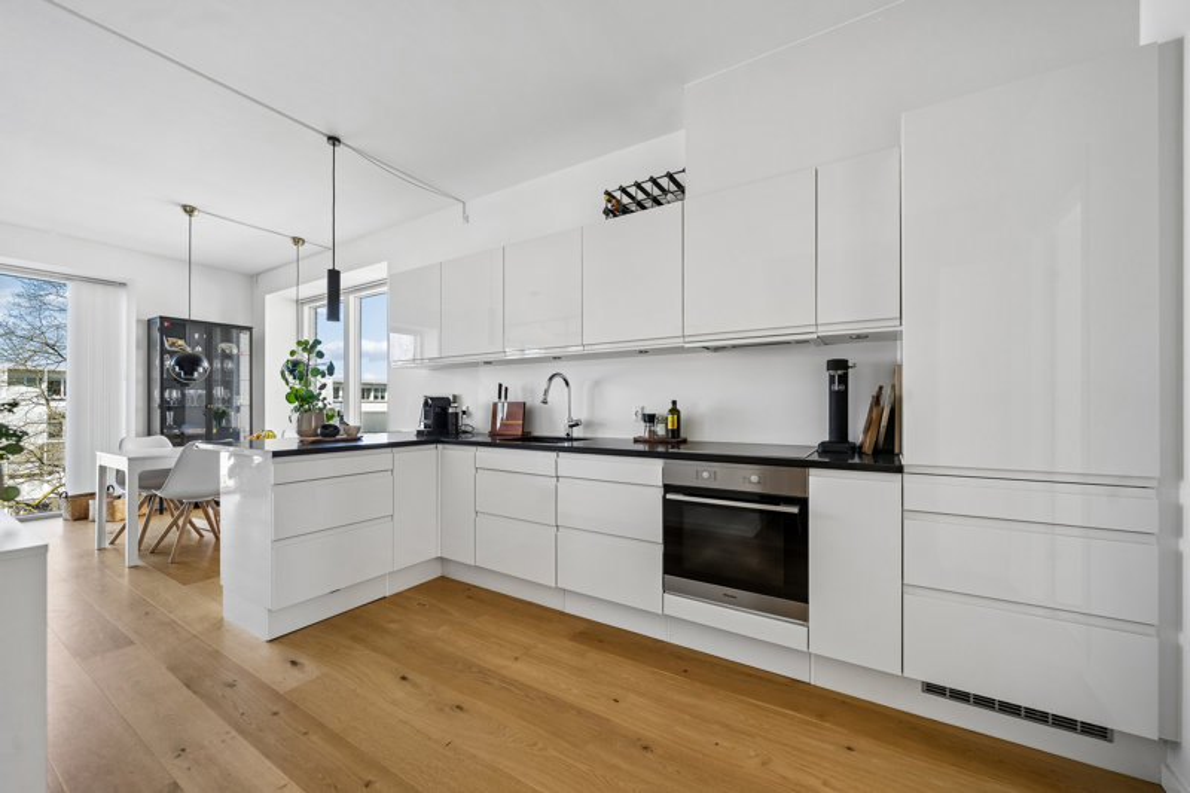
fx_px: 430
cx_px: 595
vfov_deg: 85.4
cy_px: 396
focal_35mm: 13
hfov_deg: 108.3
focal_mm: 13
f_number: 5.6
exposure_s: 1/160
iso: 400
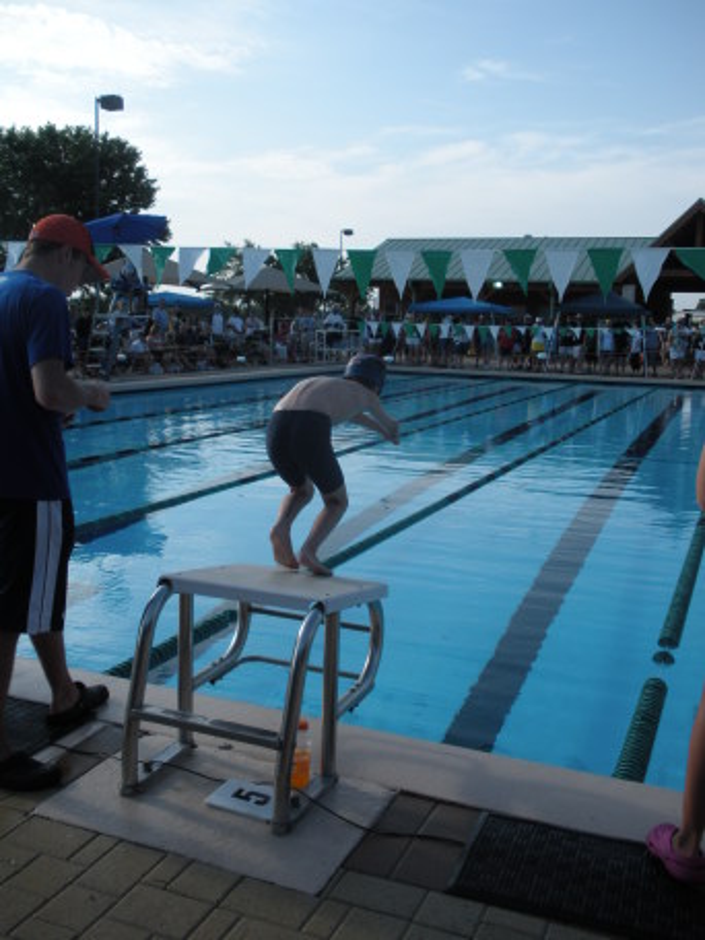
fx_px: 978
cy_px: 470
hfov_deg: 39.7
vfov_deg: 51.4
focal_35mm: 36
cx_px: 352
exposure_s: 1/520
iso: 64
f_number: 3.5
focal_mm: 6.3
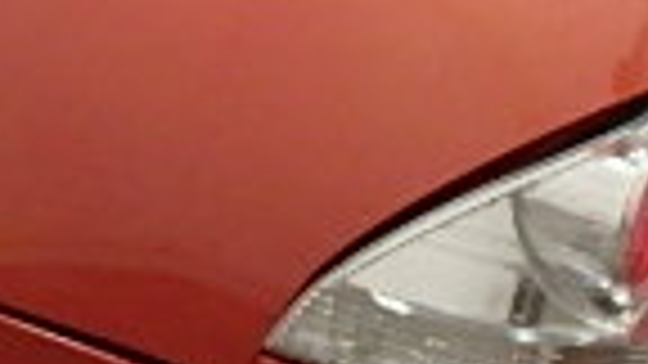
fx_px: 1753
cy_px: 31
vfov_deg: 11.8
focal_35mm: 102
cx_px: 144
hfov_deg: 20.7
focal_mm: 3.7
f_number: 3.5
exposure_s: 1/15
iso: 800
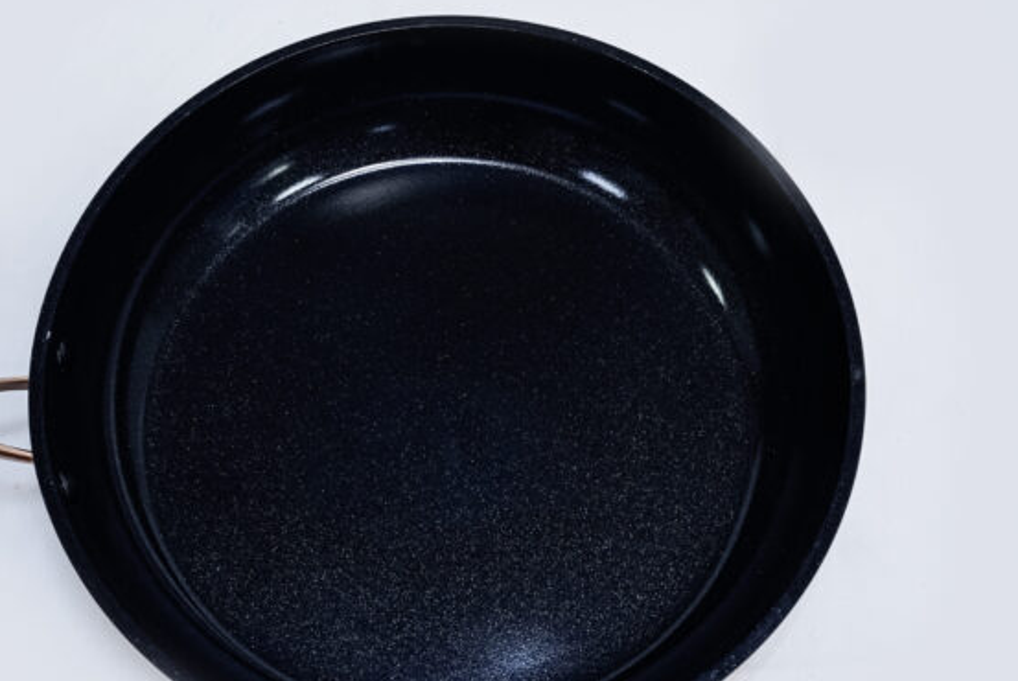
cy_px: 375
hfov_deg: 32.2
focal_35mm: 62
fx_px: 1755
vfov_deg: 22.0
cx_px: 392
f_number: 14
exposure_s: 1/125
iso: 6400
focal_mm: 49
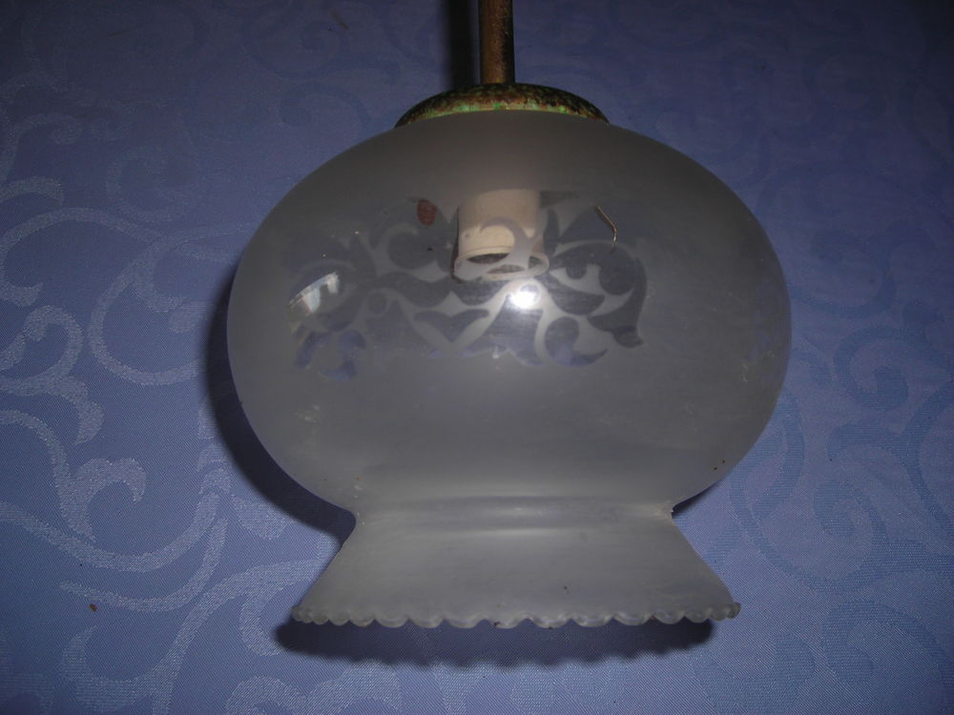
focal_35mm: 38
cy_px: 358
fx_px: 1047
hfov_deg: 49.0
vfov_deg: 37.7
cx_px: 477
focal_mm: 6.3
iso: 50
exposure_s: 1/60.1
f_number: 3.2
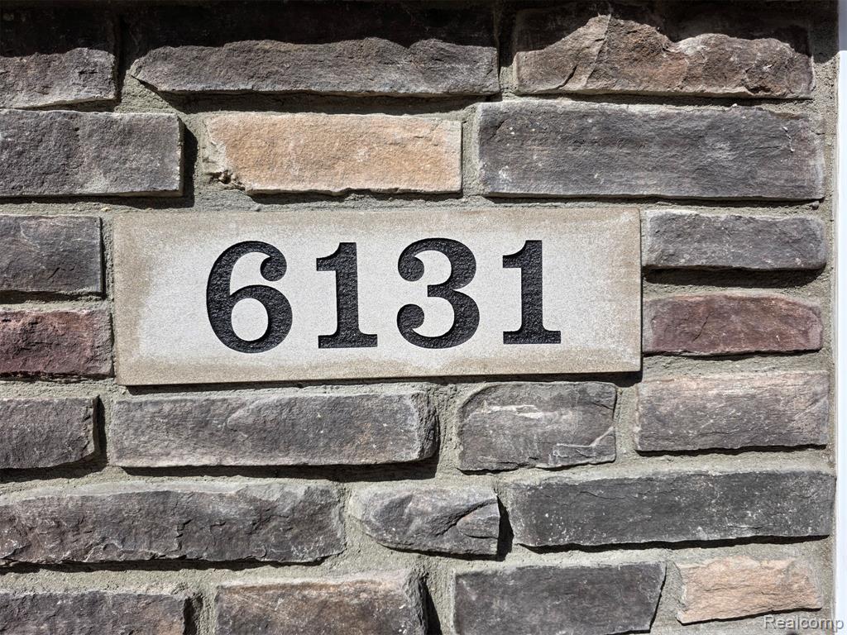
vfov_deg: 58.9
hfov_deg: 73.9
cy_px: 318
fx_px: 563
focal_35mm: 23
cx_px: 424
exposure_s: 1/7944
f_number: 1.7
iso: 64
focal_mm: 6.3
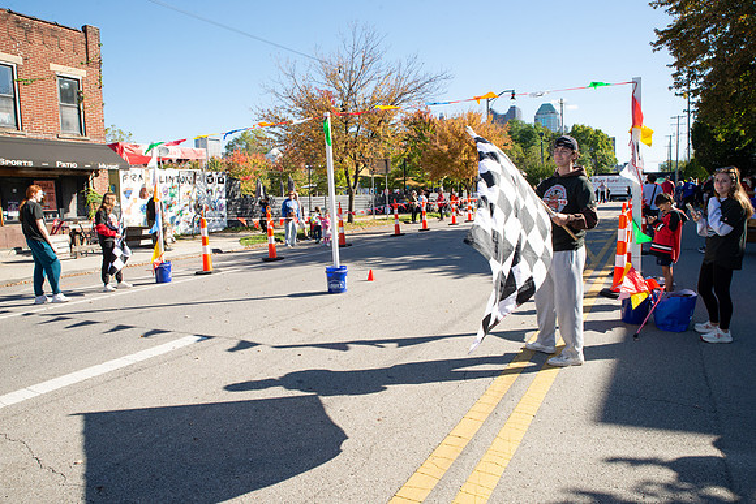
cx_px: 378
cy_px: 252
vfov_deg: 53.2
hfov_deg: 73.7
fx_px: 504
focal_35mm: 24
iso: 500
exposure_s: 1/320
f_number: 11
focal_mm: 24
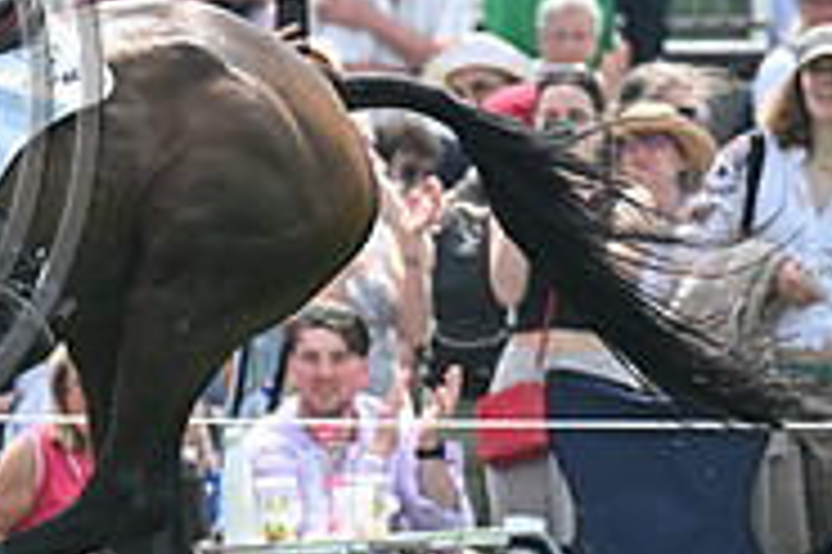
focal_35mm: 1257
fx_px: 29024
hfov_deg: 1.6
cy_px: 34
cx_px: -414
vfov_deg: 1.1
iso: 560
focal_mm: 400
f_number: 5.6
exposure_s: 1/1250
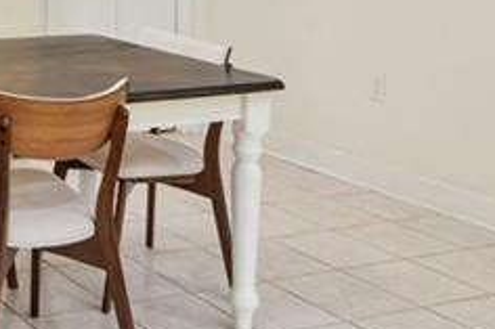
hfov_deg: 24.9
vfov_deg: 19.1
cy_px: -118
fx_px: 893
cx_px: -218
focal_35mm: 65
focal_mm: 15
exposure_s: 1/15
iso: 400
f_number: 11
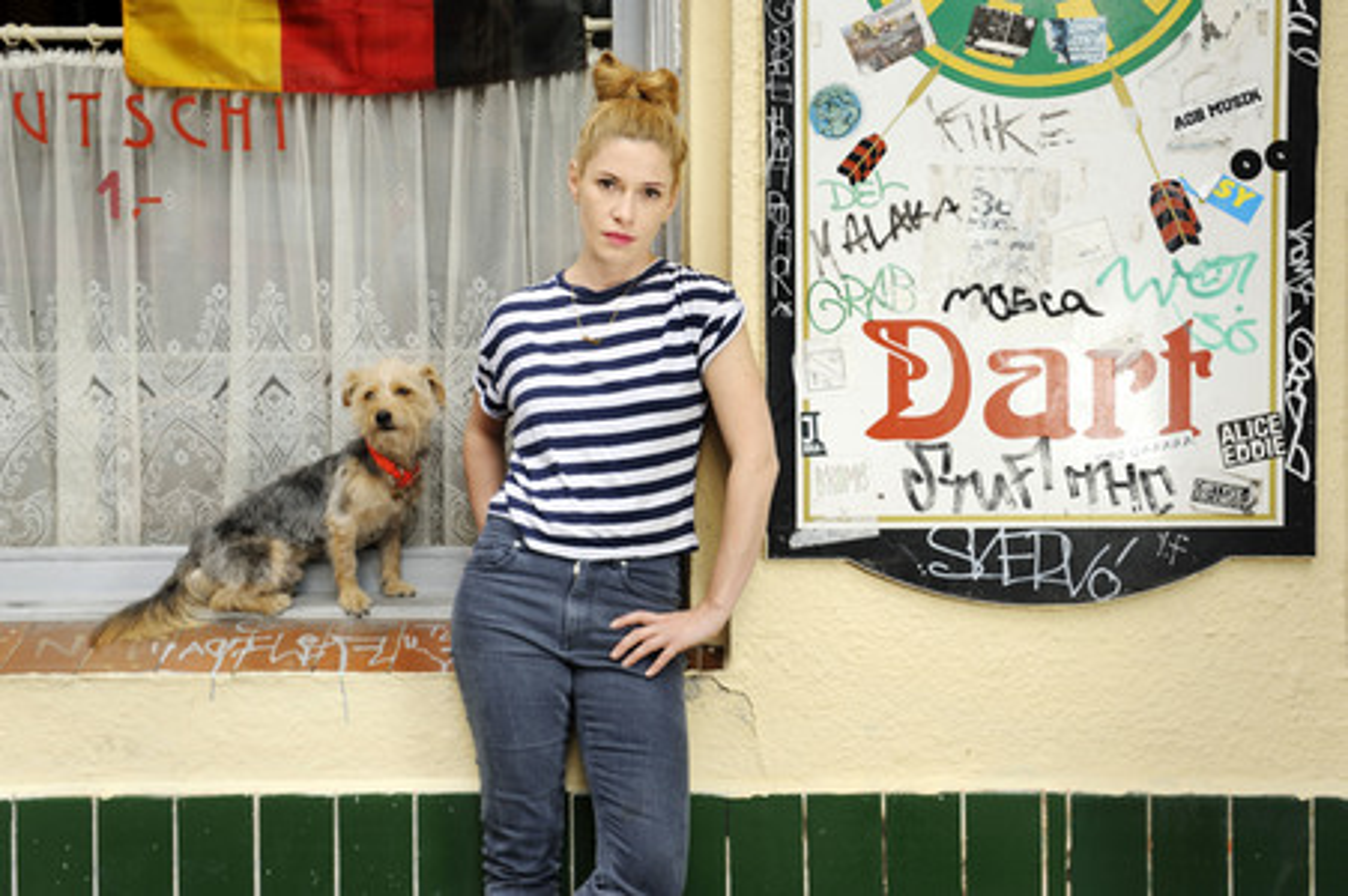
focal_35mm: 50
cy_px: 448
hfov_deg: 39.6
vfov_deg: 27.0
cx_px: 674
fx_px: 1871
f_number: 5.6
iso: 400
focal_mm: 50
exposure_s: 1/200
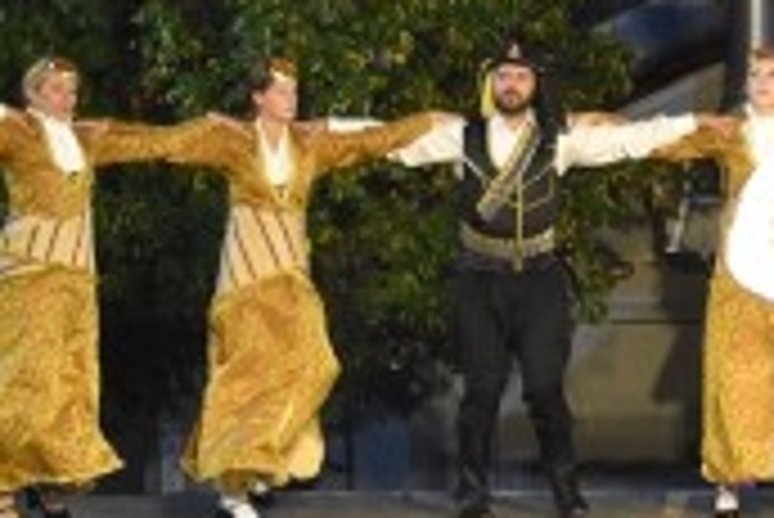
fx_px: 6886
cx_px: 875
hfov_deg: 6.4
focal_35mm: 320
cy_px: 198
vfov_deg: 4.3
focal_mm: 70
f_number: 4.5
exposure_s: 1/125
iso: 3200
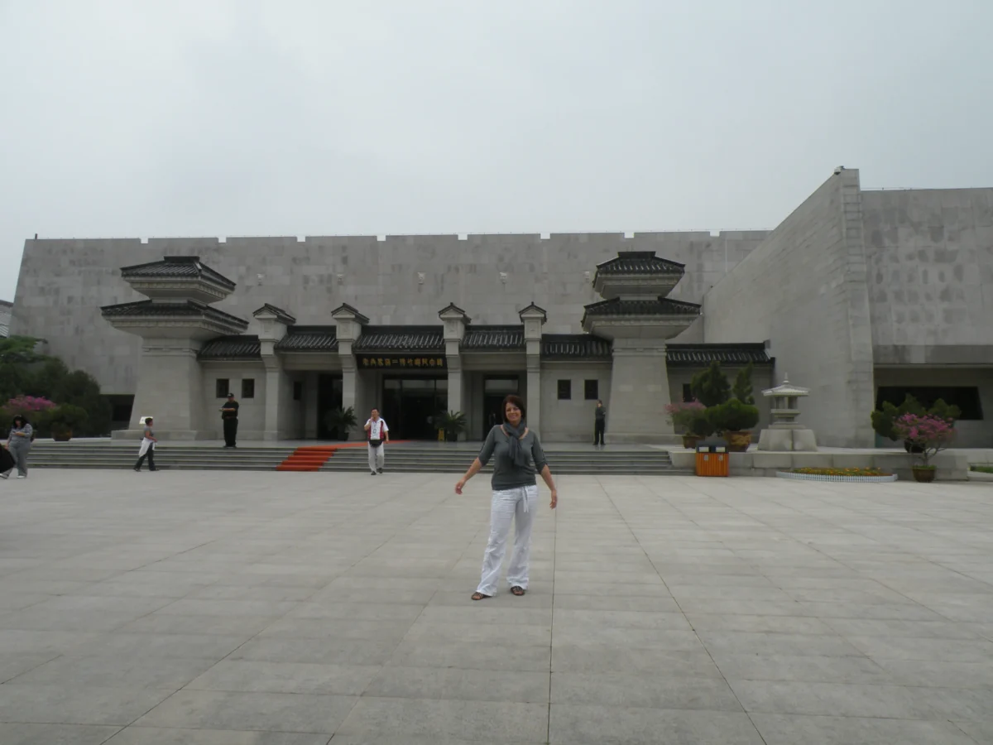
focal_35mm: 27
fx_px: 775
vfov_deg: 51.4
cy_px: 372
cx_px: 496
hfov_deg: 65.3
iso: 64
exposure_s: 1/260
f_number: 6.3
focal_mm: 4.7
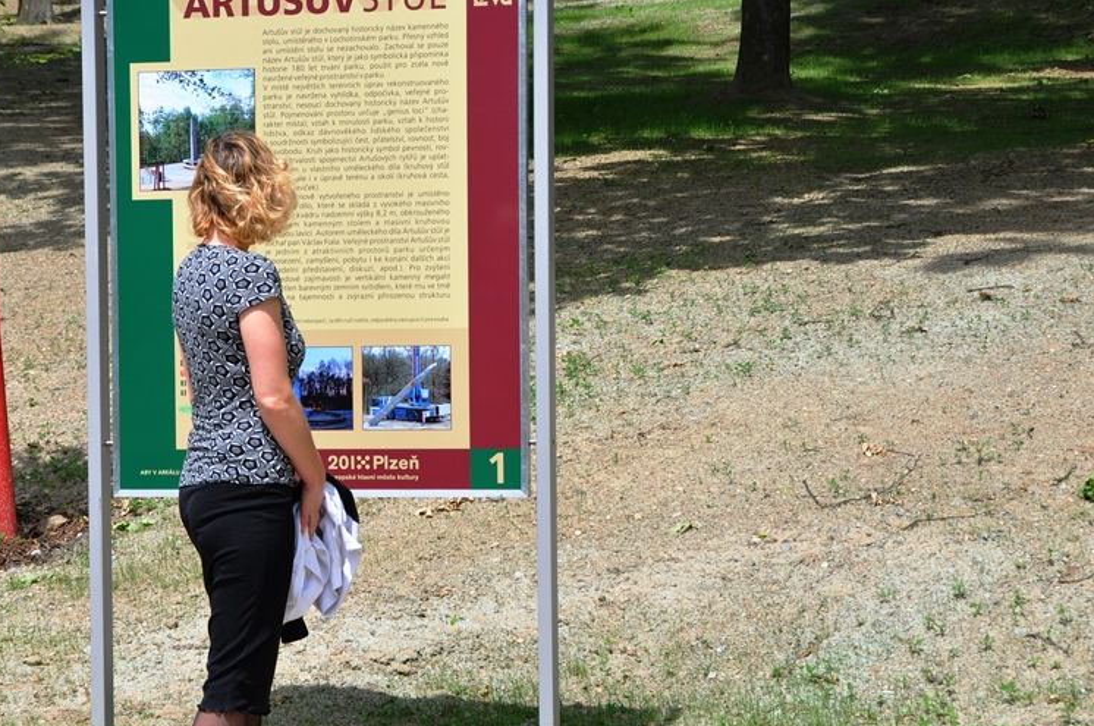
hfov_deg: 19.8
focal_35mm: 103
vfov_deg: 13.2
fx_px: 3125
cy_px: 392
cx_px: 415
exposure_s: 1/400
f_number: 10
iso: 200
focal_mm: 50
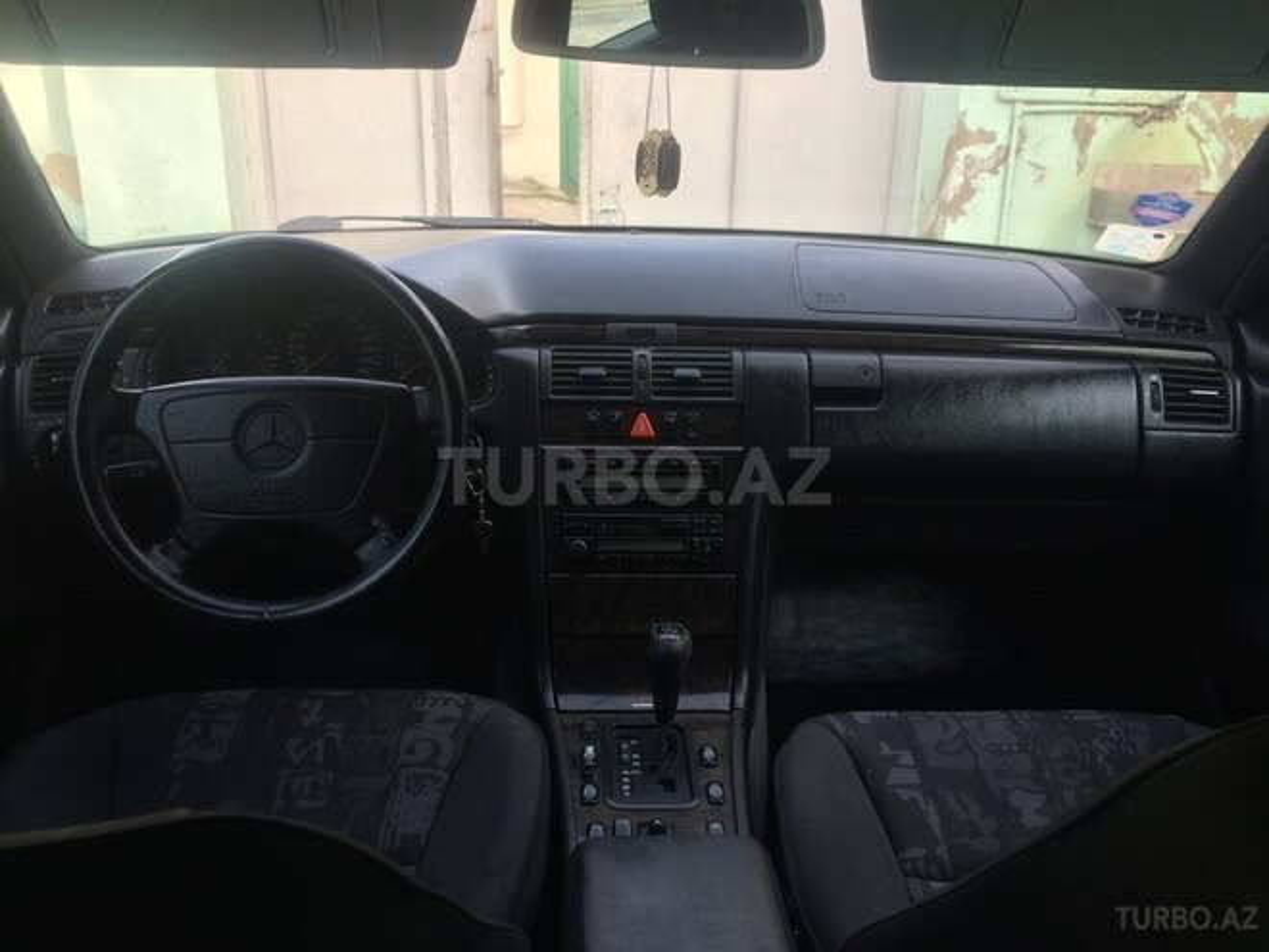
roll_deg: -0.7
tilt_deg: -20.4
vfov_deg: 48.2
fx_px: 1063
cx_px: 634
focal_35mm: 29
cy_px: 476
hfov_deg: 61.7
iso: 50
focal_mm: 4.15
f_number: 2.2
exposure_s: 1/100
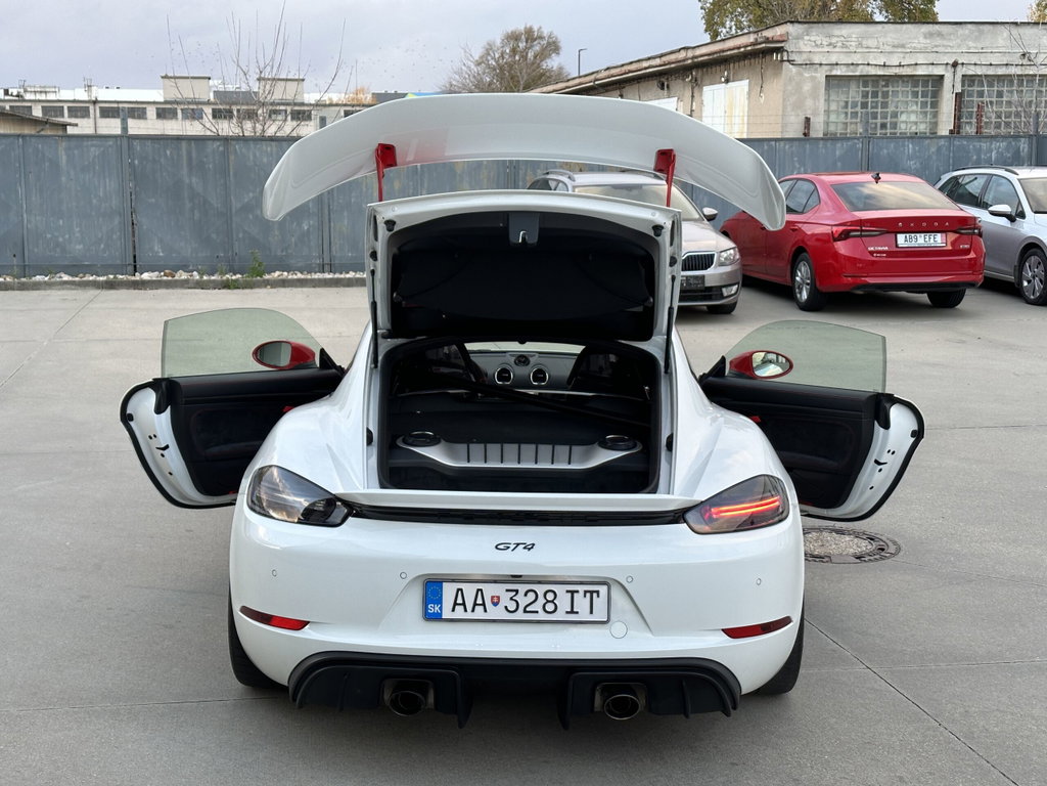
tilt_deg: -8.8
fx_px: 1452
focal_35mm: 48
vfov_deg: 30.3
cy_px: 393
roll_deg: -0.3
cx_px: 524
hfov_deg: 39.7
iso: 50
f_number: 1.78
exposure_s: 1/121
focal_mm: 6.86
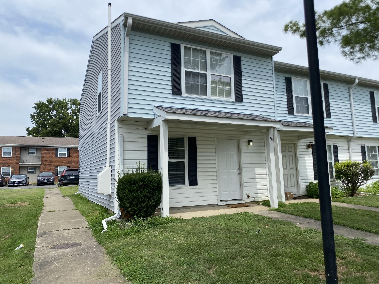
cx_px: 190
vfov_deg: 53.1
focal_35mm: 26
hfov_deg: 67.3
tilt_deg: +4.8
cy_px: 142
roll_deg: +1.8
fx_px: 285
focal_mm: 4.25
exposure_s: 1/2967
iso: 32
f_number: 1.8
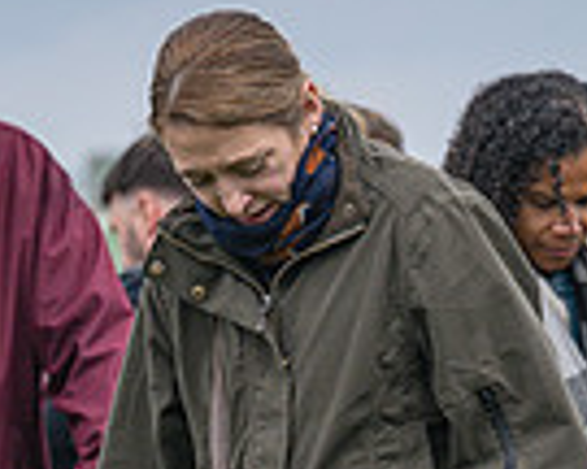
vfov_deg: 2.7
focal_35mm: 563
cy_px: 847
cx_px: 272
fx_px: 9781
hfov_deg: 3.4
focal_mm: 120
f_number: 4
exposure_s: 1/2500
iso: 400
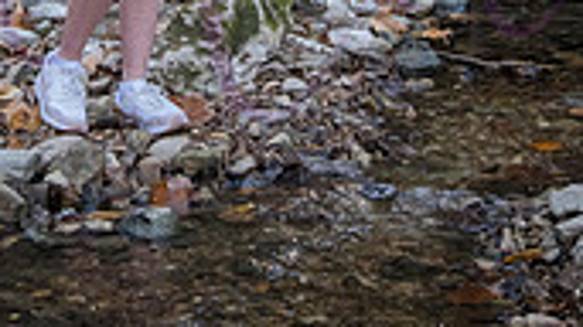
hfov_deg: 16.2
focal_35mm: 132
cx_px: 130
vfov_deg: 8.8
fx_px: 2040
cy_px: -266
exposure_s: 1/60
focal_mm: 48
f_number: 8
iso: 800
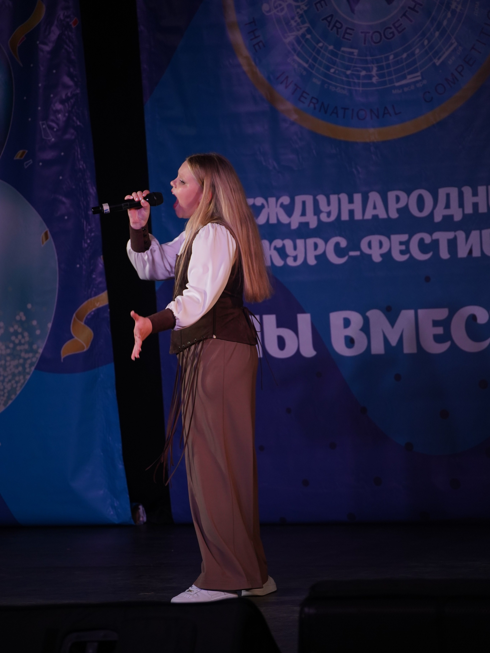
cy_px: 367
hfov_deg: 7.1
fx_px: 3926
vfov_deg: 9.5
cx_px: 245
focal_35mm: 208
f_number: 5.6
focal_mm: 192
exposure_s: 1/250
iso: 1600
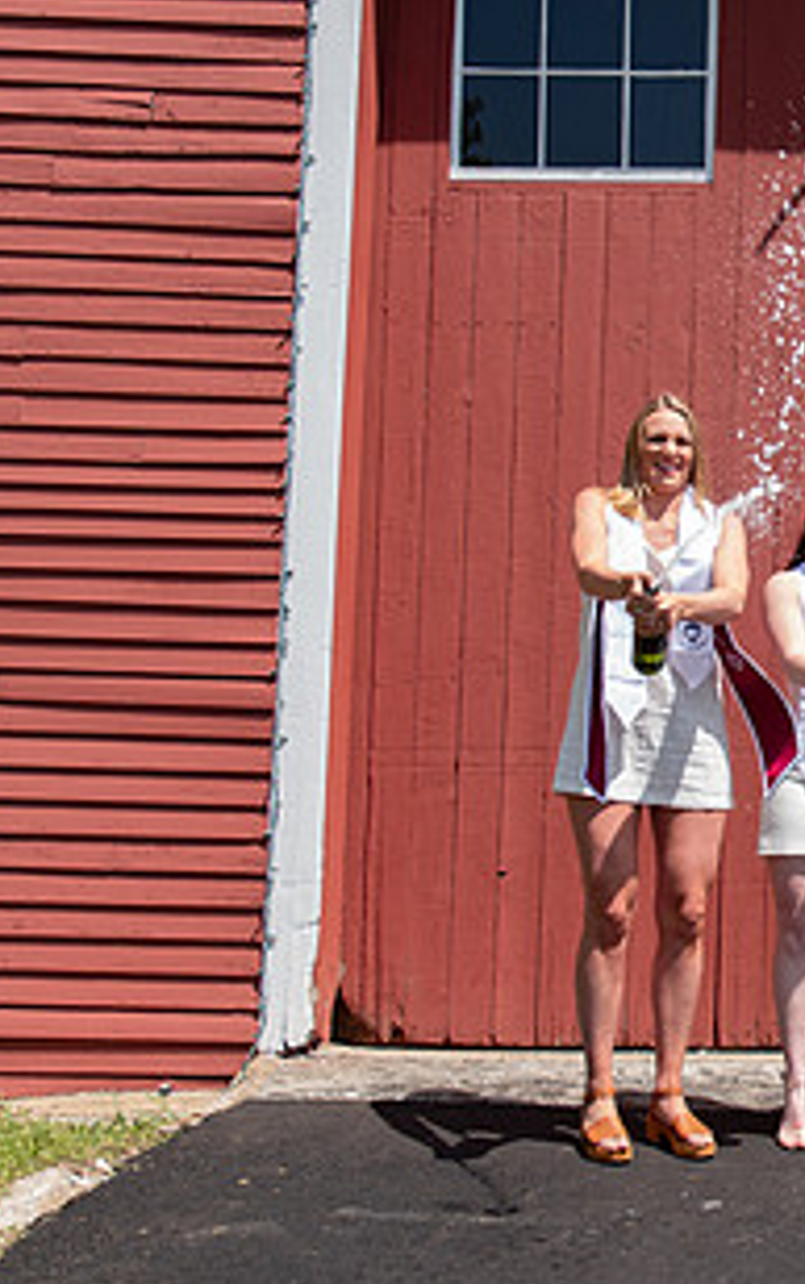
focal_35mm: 72
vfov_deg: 28.6
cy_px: 594
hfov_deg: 17.0
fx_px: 2523
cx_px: 1055
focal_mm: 25
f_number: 5.6
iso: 100
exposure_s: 1/250
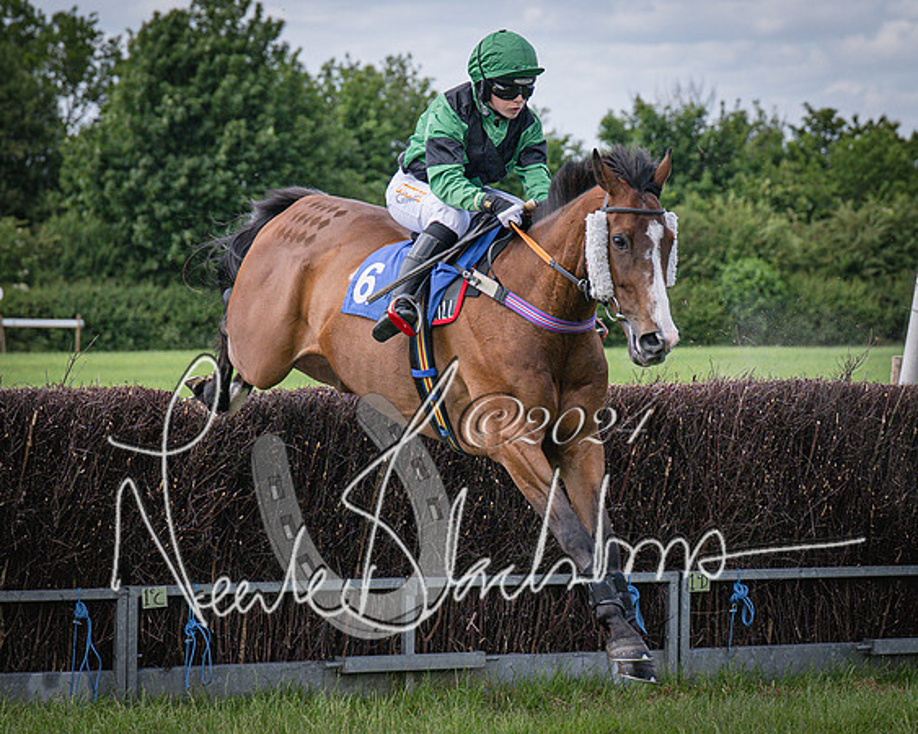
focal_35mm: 183
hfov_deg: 10.5
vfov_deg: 8.4
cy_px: 344
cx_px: 333
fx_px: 4980
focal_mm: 70
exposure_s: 1/3200
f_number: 3.5
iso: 400
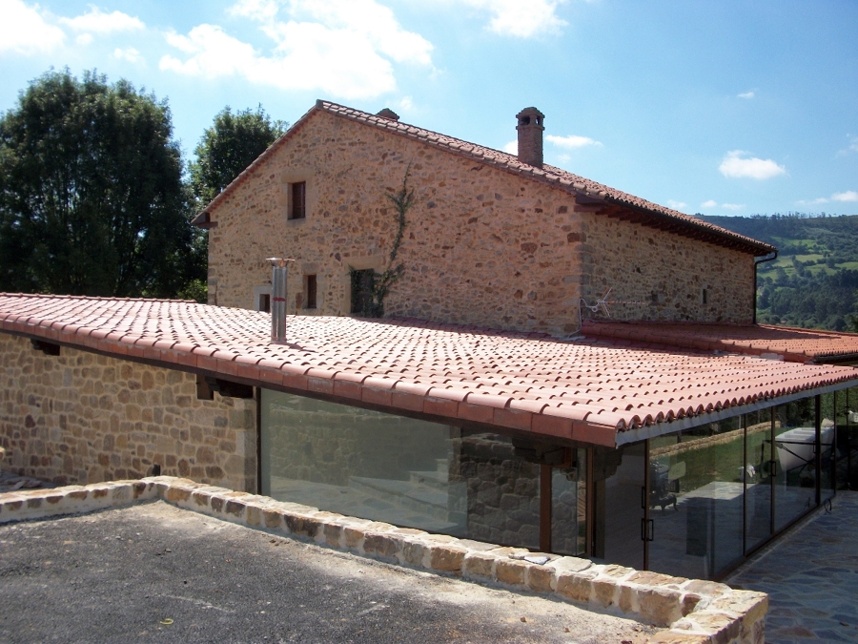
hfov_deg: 52.6
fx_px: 868
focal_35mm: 35
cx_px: 429
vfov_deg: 40.7
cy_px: 322
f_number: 8.8
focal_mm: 6.3
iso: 80
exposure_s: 1/160
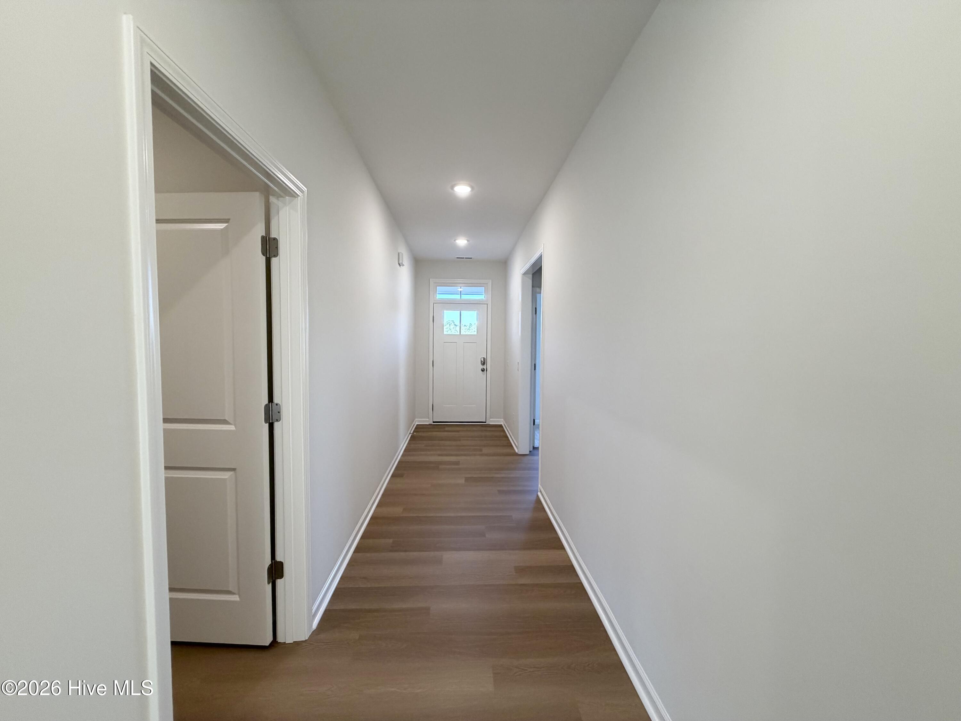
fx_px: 389
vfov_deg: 85.7
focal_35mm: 14
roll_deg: -0.4
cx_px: 480
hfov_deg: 102.1
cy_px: 360
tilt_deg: -2.6
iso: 160
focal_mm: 2.22
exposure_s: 1/120
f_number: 2.2
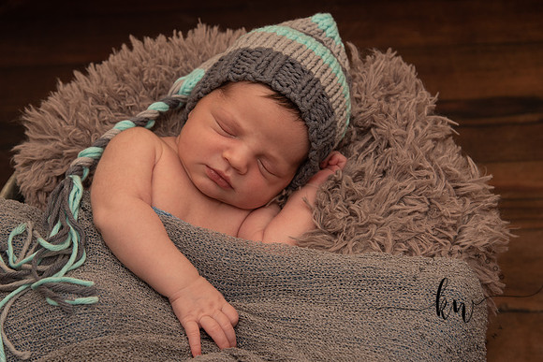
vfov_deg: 18.2
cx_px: 272
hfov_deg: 27.0
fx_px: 1131
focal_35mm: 75
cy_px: 181
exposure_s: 1/200
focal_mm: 75
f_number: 6.3
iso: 200
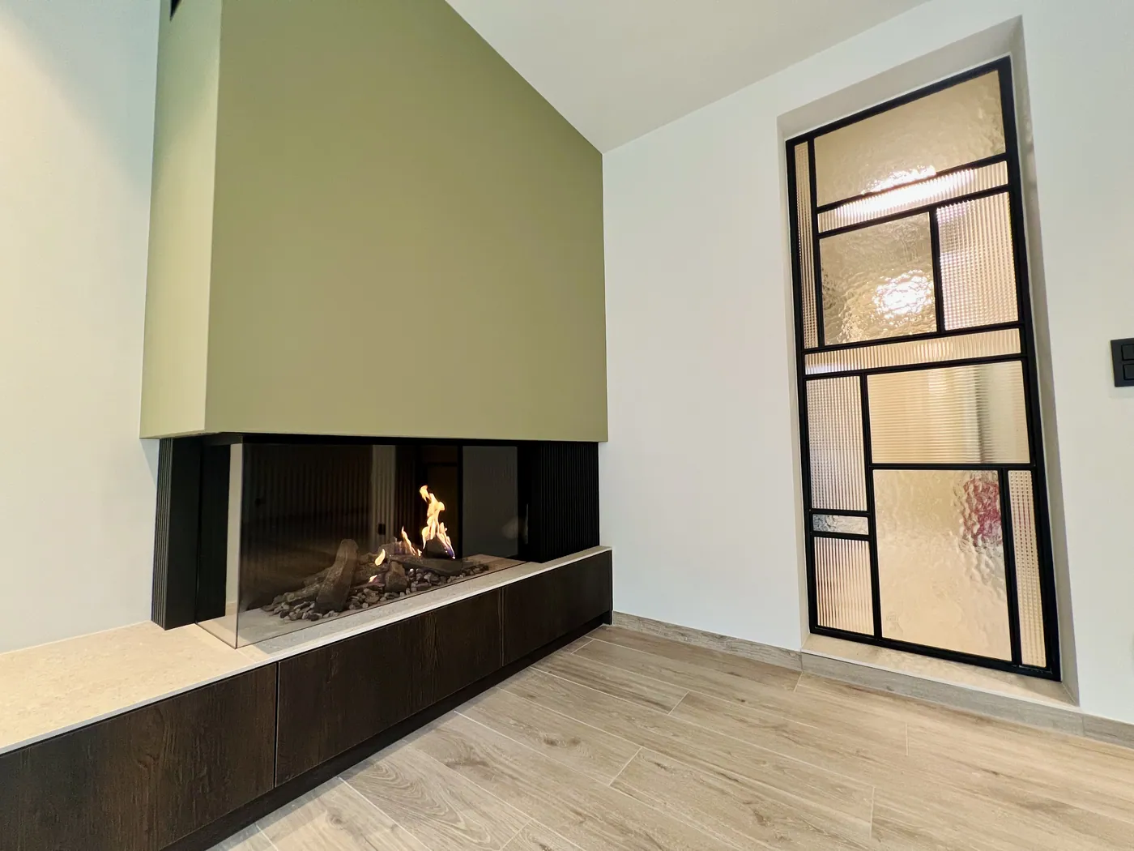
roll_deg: +1.0
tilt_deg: +3.9
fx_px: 426
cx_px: 567
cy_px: 426
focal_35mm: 13
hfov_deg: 106.2
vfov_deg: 89.9
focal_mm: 1.57
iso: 250
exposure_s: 1/50
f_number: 1.8
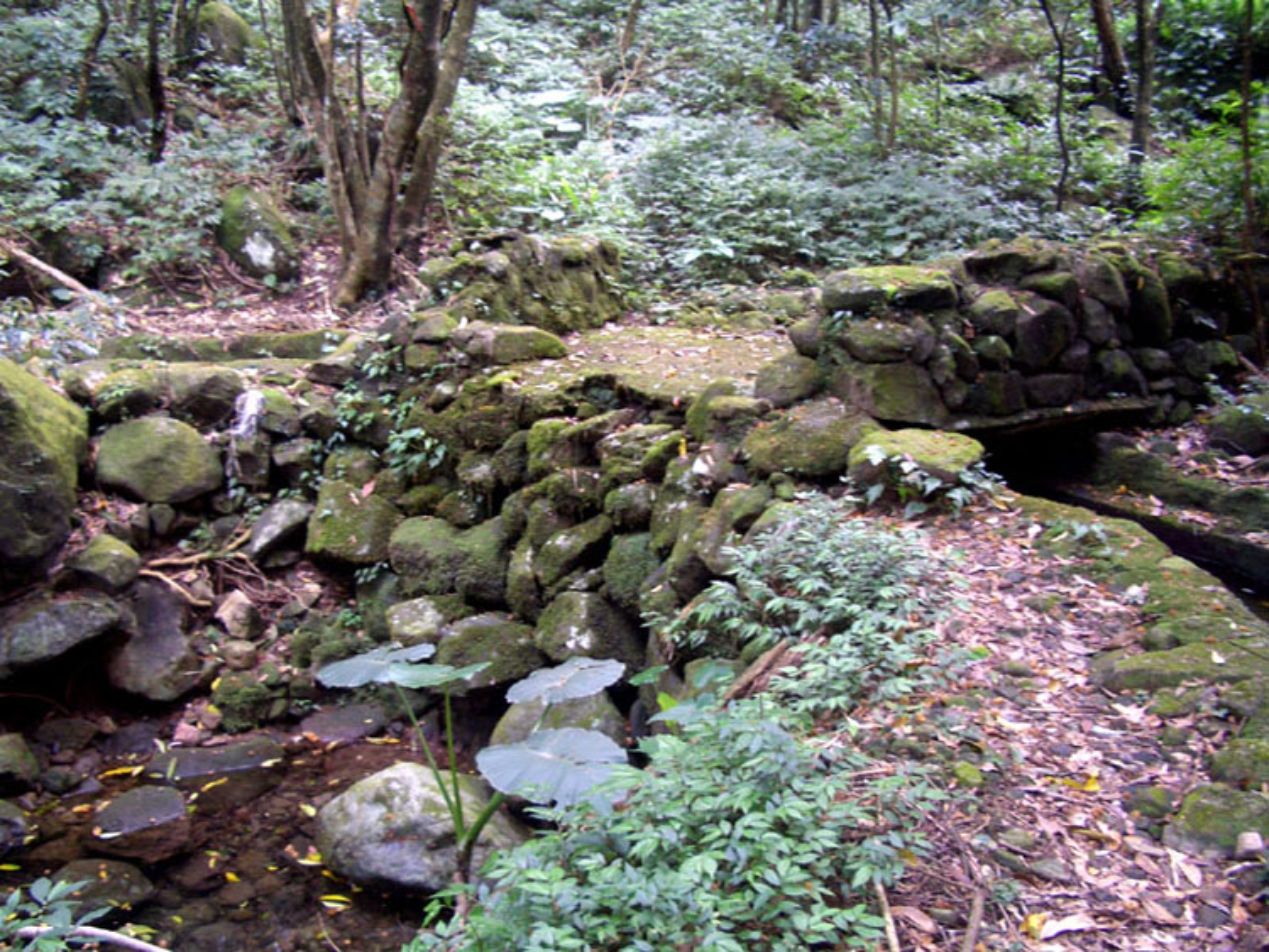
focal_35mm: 35
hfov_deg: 52.6
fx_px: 1283
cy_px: 476
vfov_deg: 40.7
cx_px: 634
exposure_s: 1/15
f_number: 2.6
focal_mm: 5.8
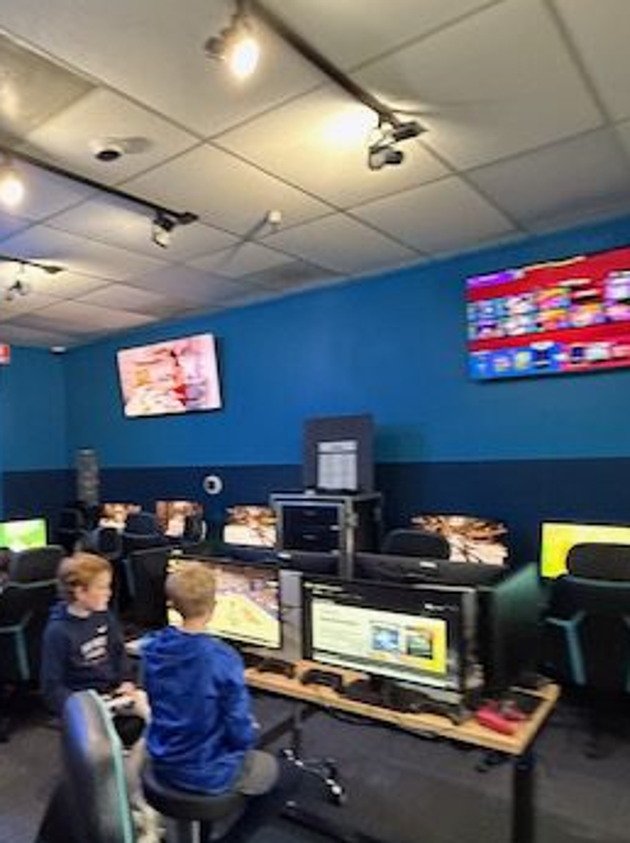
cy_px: 503
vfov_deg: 66.7
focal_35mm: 26
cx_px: 127
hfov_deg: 49.9
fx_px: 632
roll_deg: +2.4
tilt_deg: -3.4
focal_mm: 2.22
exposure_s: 1/60
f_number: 2.2
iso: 800
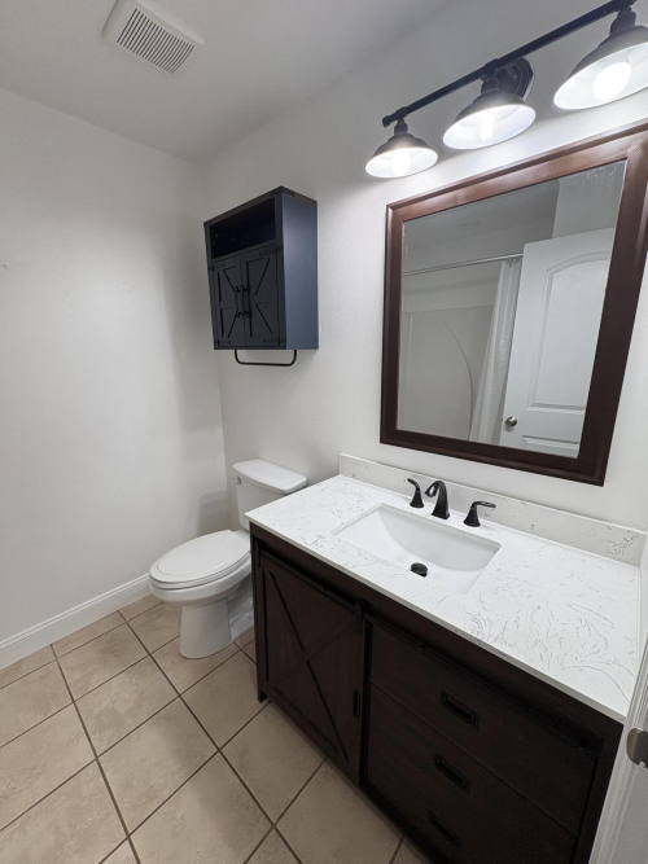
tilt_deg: -12.6
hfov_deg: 85.7
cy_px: 432
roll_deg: +1.0
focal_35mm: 14
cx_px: 324
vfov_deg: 102.1
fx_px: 350
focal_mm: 2.22
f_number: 2.2
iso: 125
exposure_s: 1/120
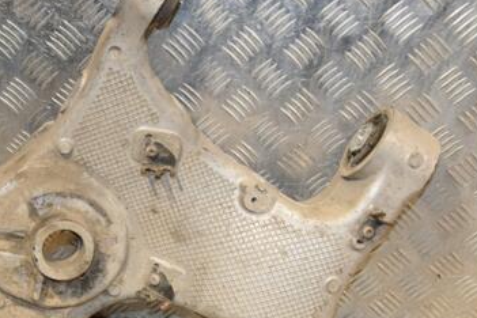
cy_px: 198
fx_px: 714
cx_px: 186
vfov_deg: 25.1
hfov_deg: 36.8
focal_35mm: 54
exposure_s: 1/200
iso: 800
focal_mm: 21
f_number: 5.6
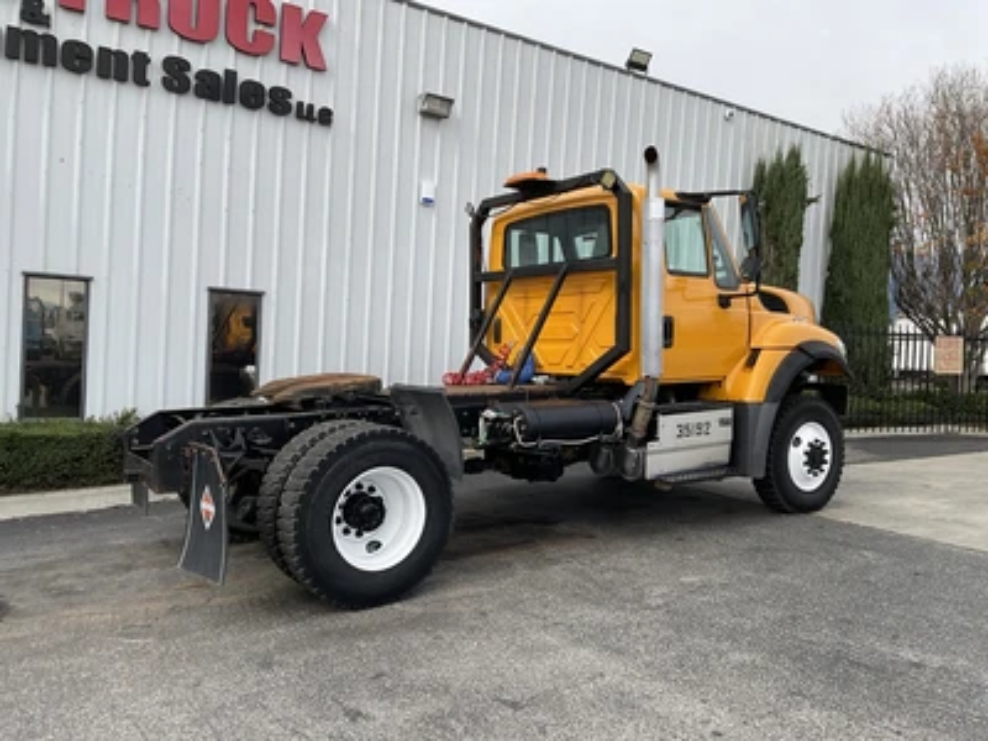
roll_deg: -3.2
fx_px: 828
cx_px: 494
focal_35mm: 29
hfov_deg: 61.7
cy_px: 370
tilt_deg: -1.1
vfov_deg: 48.2
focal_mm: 3
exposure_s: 1/912
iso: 16
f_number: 1.8
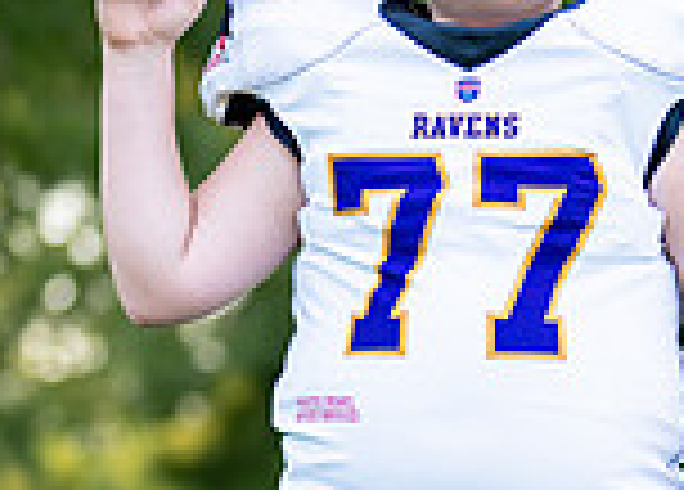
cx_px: 569
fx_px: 4766
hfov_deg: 8.2
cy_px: 555
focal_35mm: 245
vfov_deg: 5.9
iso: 100
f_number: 1.2
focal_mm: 50
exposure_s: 1/1000
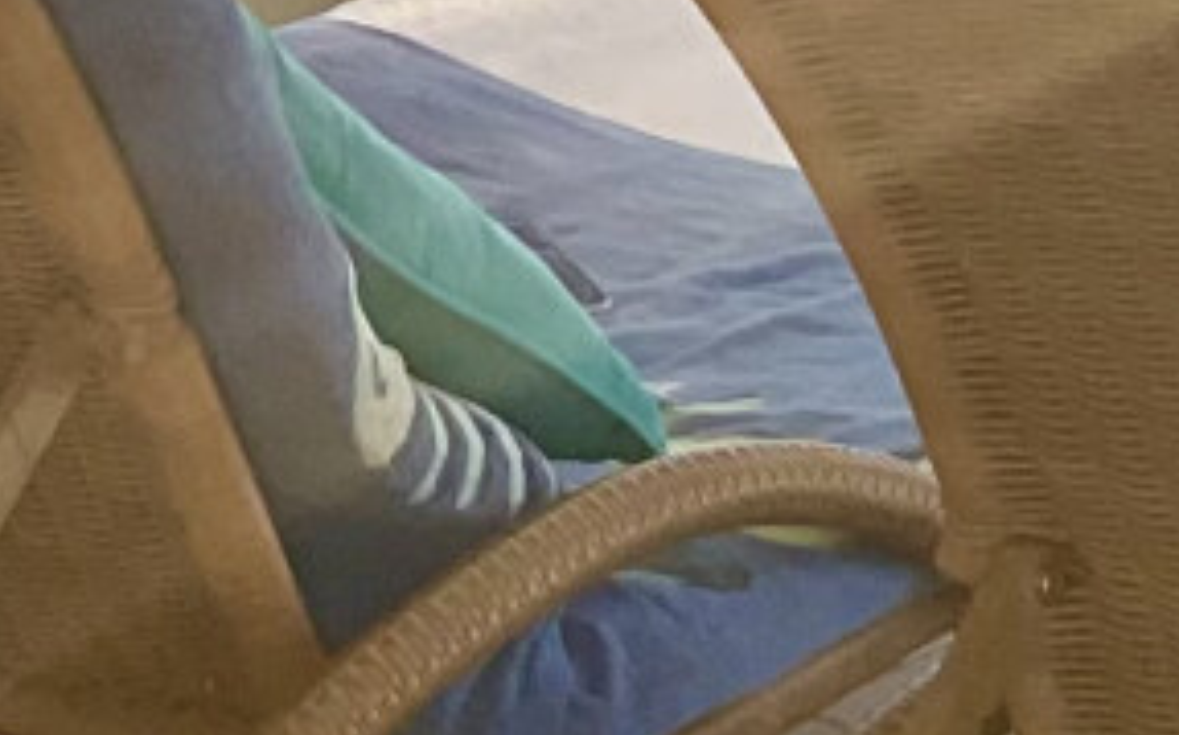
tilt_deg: -3.6
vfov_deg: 6.5
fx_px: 6198
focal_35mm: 193
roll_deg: +0.4
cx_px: -916
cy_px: -1022
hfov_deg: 10.3
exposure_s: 1/691
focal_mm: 3
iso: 16
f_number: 1.8
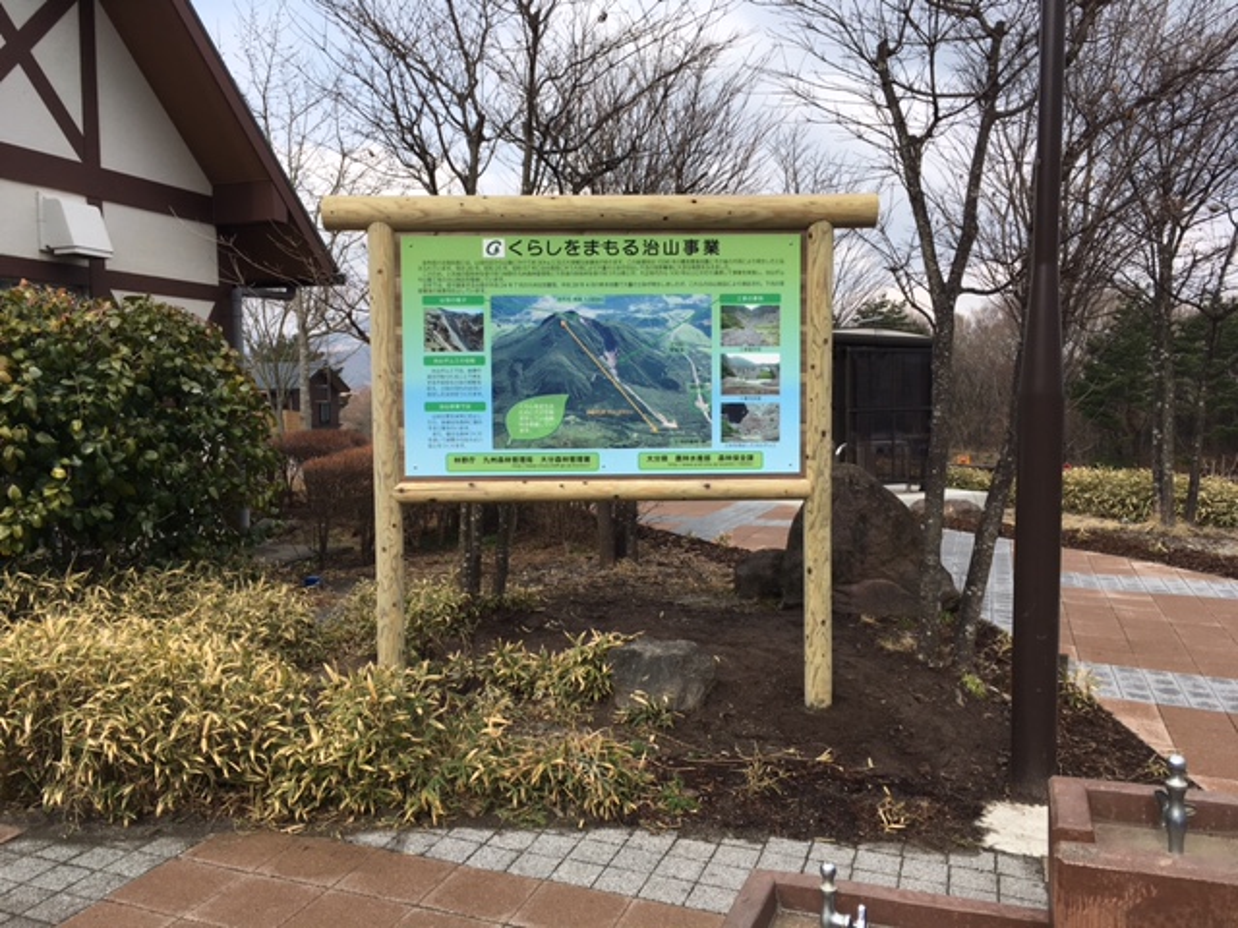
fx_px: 1037
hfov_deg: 61.7
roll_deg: +0.9
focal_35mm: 29
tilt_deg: -3.1
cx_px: 619
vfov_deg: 48.2
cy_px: 464
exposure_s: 1/769
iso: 25
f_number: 2.2
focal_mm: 4.15
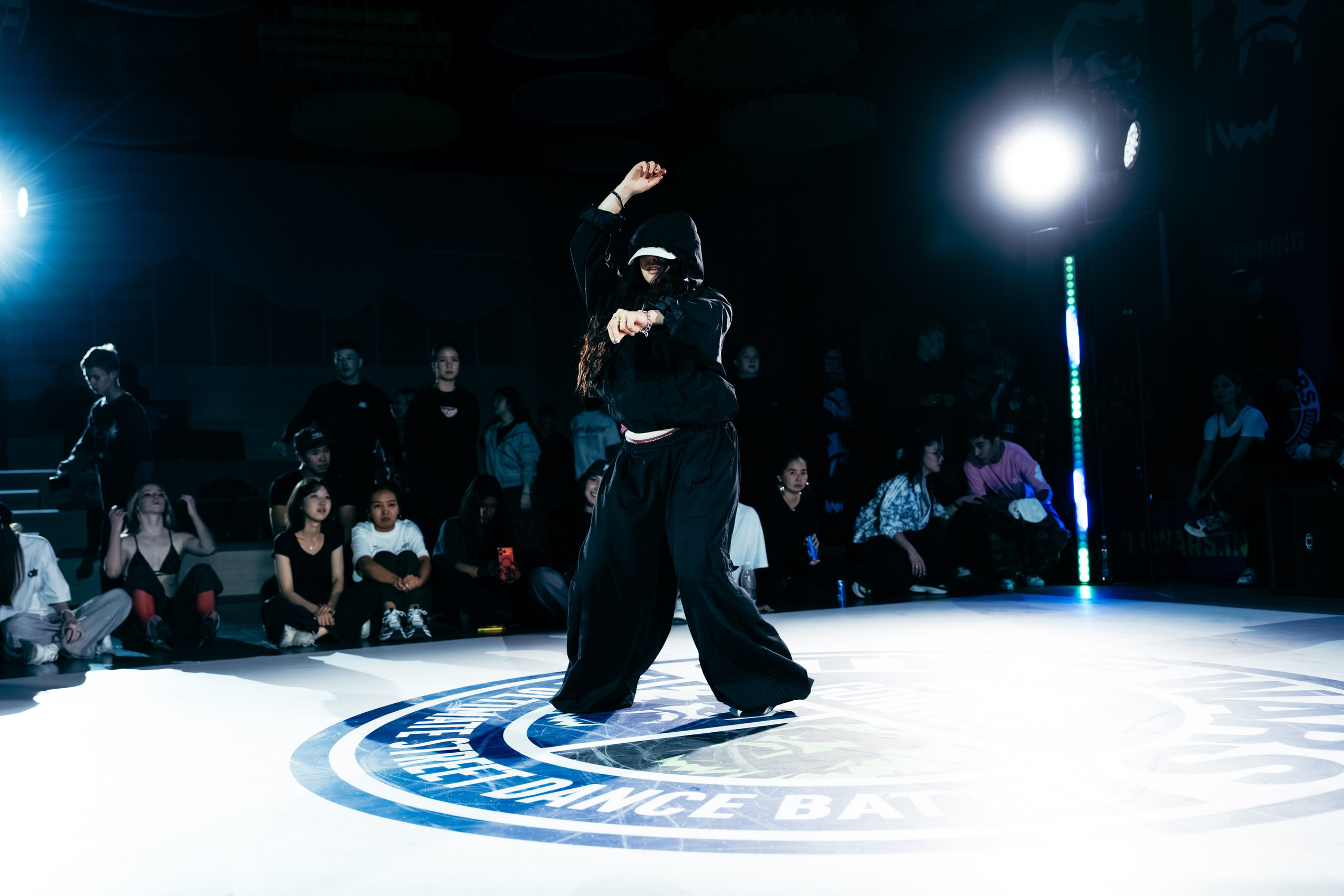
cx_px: 672
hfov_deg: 53.1
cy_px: 448
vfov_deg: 36.9
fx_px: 1344
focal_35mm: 36
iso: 3200
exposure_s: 1/800
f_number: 2.8
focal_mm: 36
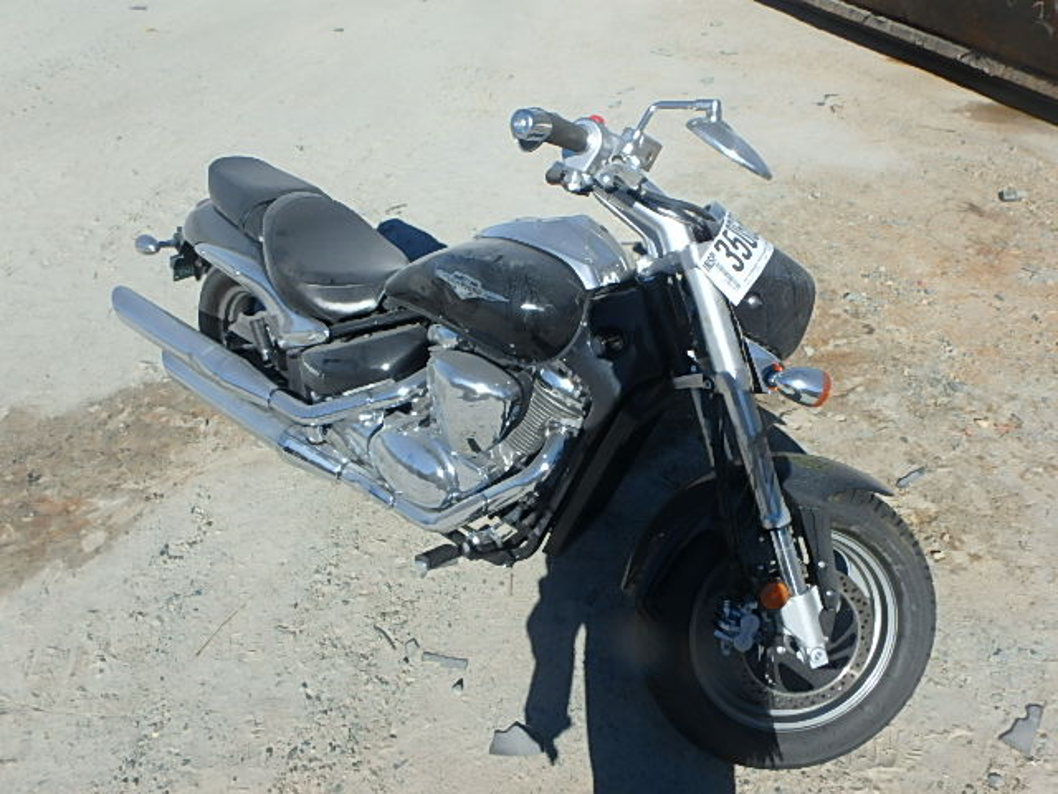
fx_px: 642
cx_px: 529
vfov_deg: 63.4
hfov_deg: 79.0
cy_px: 397
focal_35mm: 21
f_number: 6
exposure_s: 1/640
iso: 125
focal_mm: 3.7
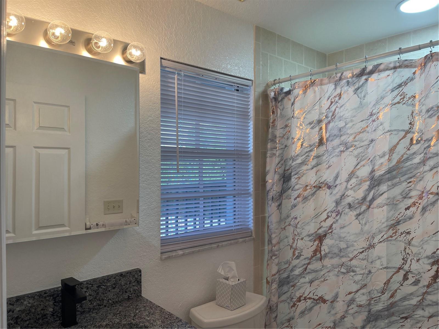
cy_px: 164
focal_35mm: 25
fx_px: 317
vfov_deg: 54.9
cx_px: 220
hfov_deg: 69.4
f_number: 1.6
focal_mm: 5.1
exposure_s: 1/120
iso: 50
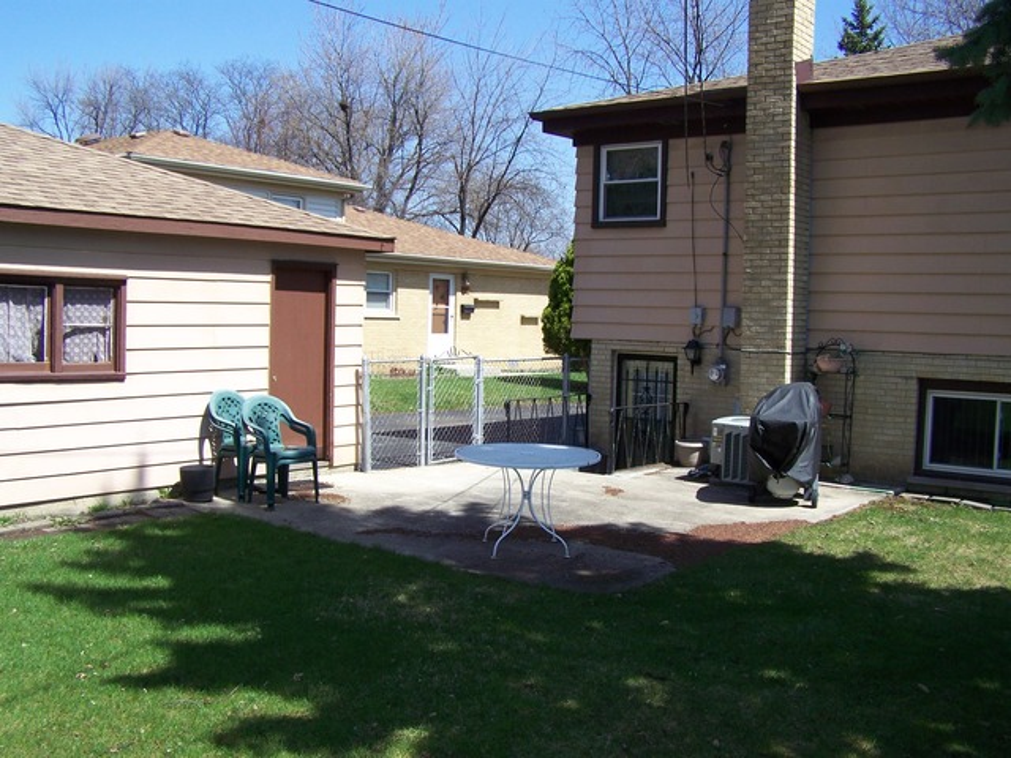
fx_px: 1110
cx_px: 506
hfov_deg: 49.0
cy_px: 379
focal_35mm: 38
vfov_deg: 37.7
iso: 64
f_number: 4
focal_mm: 6.3
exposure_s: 1/320
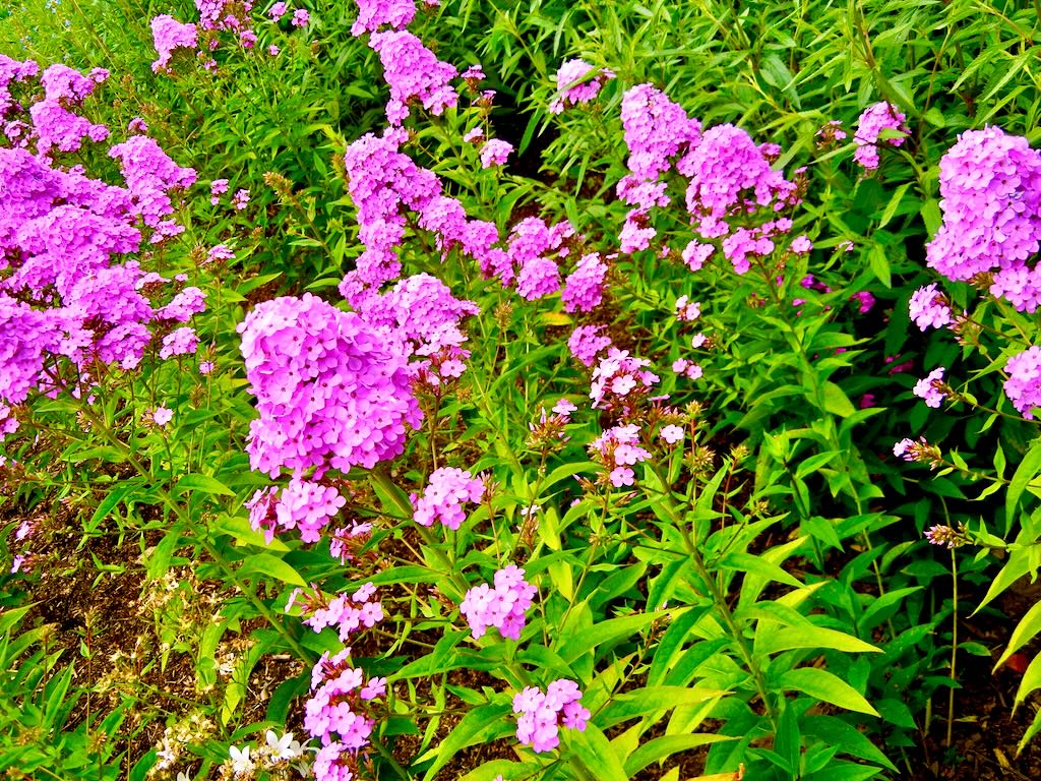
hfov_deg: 47.9
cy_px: 390
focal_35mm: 39
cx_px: 520
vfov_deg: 36.8
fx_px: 1173
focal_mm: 7.1
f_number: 3.7
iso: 160
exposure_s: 1/283
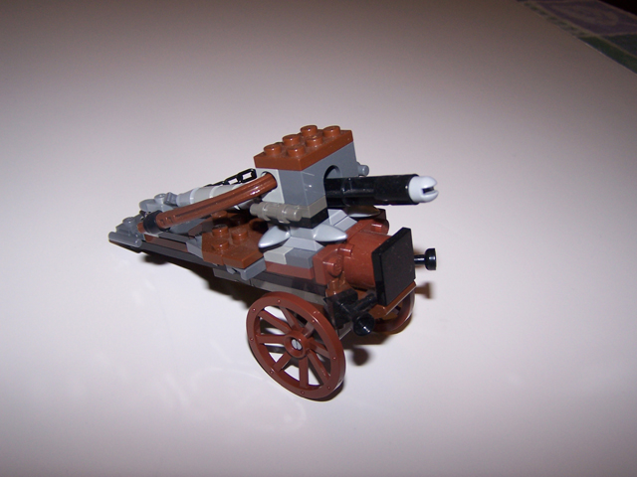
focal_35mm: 38
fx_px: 699
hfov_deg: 49.0
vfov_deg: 37.7
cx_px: 318
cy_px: 238
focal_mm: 6.3
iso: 80
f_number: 2.8
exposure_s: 1/60
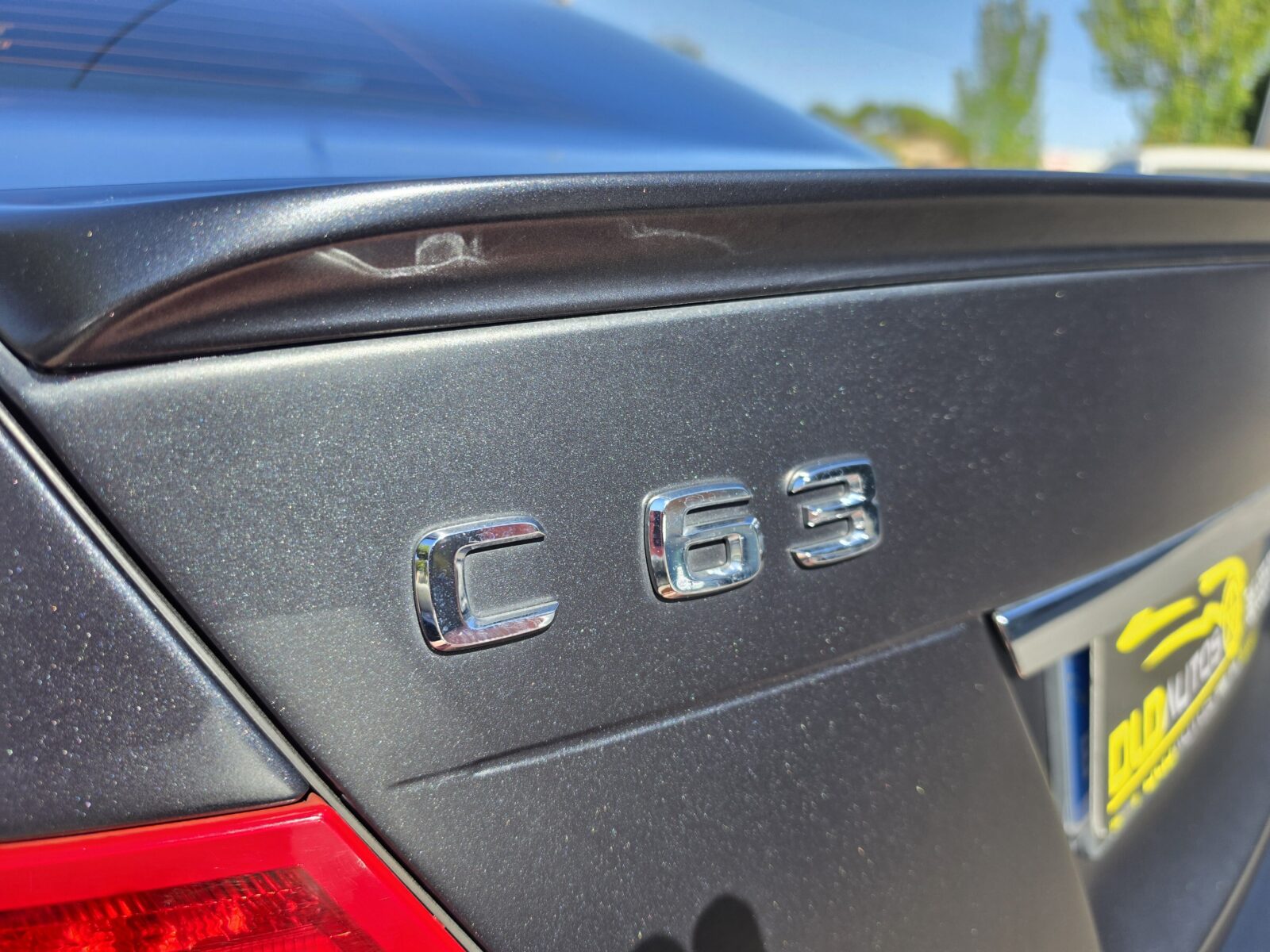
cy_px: 476
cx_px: 635
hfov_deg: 73.9
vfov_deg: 58.9
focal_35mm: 23
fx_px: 844
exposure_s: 1/3100
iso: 64
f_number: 1.4
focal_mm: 6.5
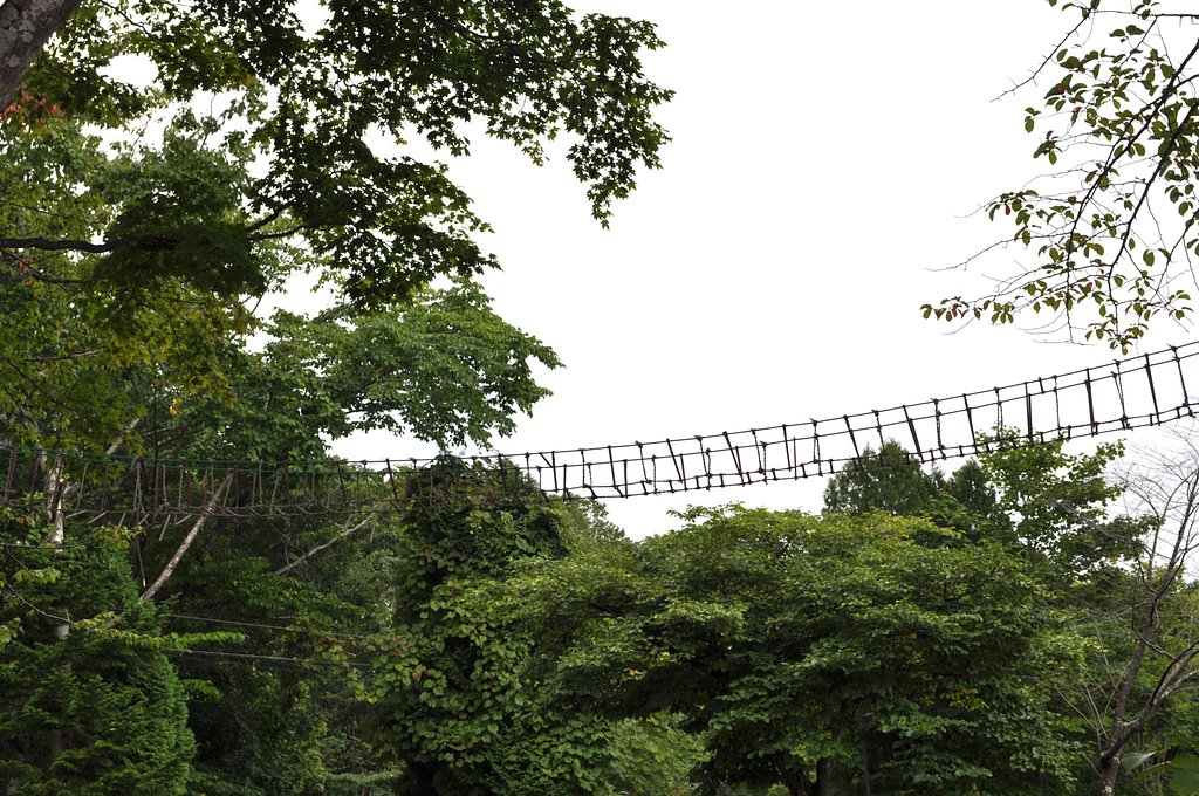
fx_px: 1996
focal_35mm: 60
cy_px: 398
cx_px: 600
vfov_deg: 22.6
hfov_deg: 33.4
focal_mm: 40
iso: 200
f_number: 10
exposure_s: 1/400
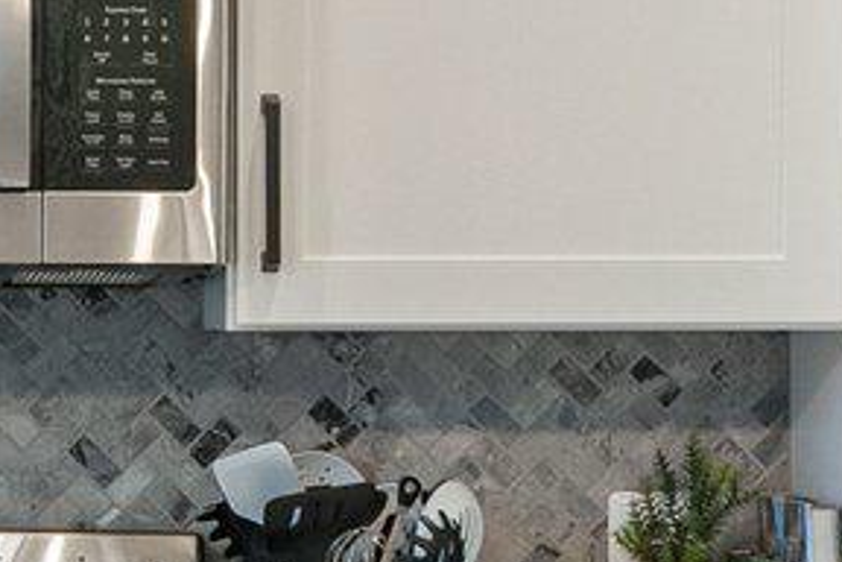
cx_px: -263
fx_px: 4818
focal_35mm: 206
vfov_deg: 6.7
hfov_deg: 9.8
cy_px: 335
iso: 640
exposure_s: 1/5
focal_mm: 29
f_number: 10
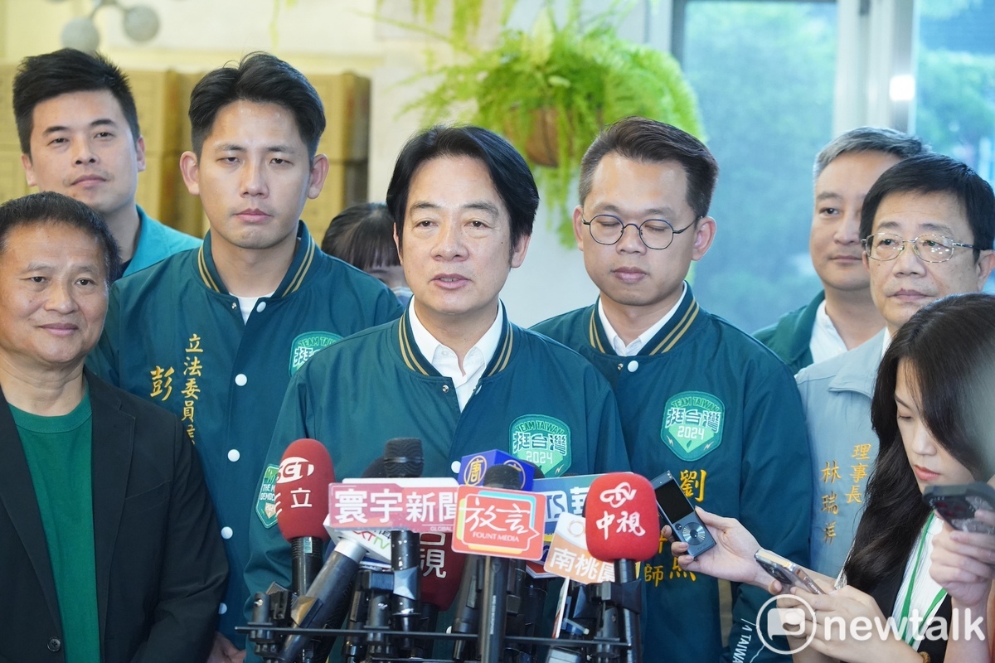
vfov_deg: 12.1
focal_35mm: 113
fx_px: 3123
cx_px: 498
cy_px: 332
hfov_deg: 18.1
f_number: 5.6
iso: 6400
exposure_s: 1/100
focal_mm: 113
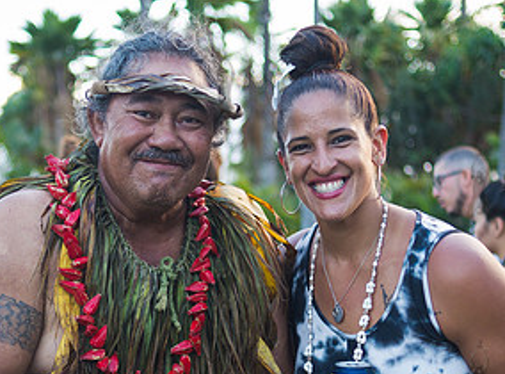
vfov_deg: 16.0
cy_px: 283
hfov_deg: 21.6
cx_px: 190
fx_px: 1321
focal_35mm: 91
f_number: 2.5
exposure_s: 1/250
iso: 400
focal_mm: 35
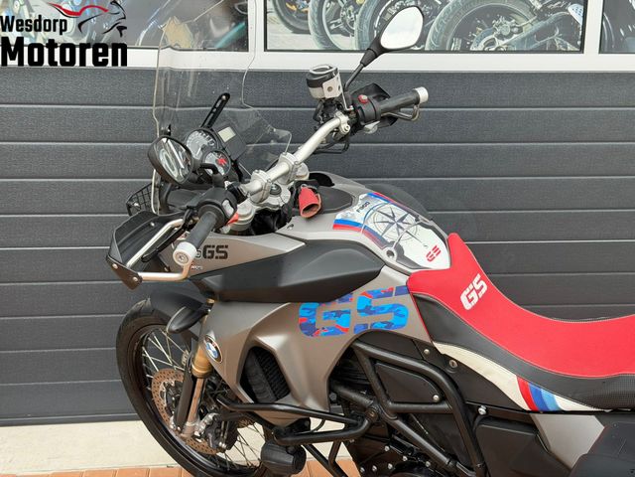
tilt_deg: -13.7
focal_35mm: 48
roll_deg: -0.1
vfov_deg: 30.3
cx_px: 318
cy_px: 238
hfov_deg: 39.7
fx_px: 881
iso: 80
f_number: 1.78
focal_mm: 6.76
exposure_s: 1/439
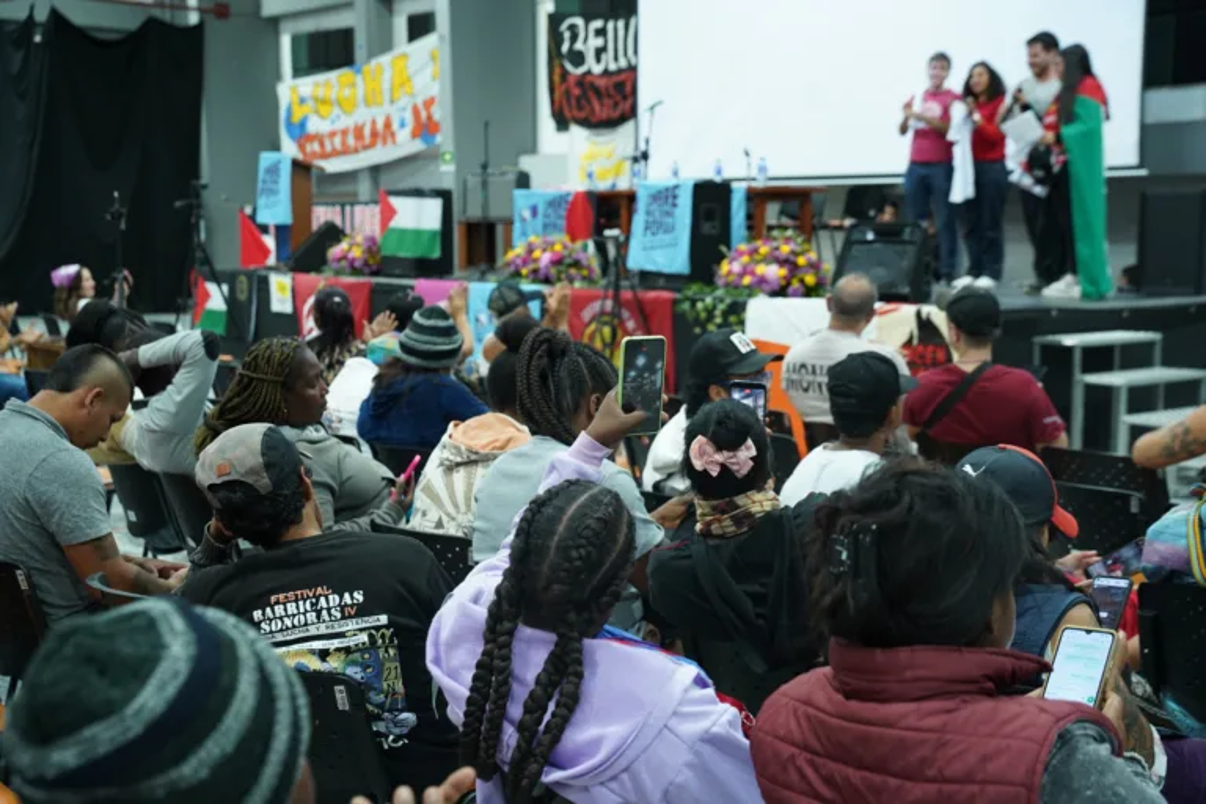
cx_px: 603
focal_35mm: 48
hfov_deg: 41.1
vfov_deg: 28.1
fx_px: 1608
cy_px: 402
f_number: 4
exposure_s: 1/60
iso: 1600
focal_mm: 48
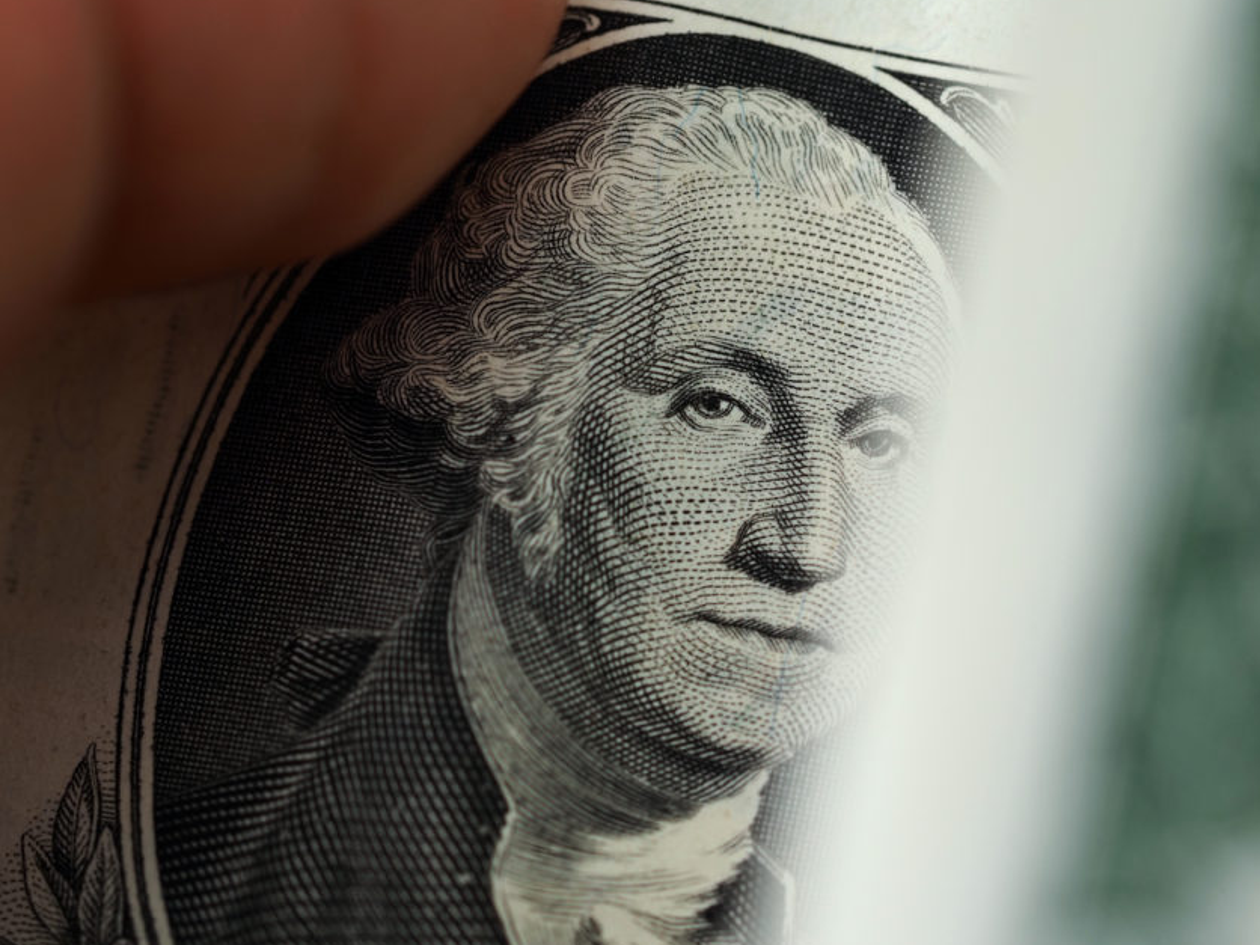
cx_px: 711
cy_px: 472
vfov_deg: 10.1
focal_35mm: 147
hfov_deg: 13.4
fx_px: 5351
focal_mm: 60
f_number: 3.2
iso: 250
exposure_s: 1/320
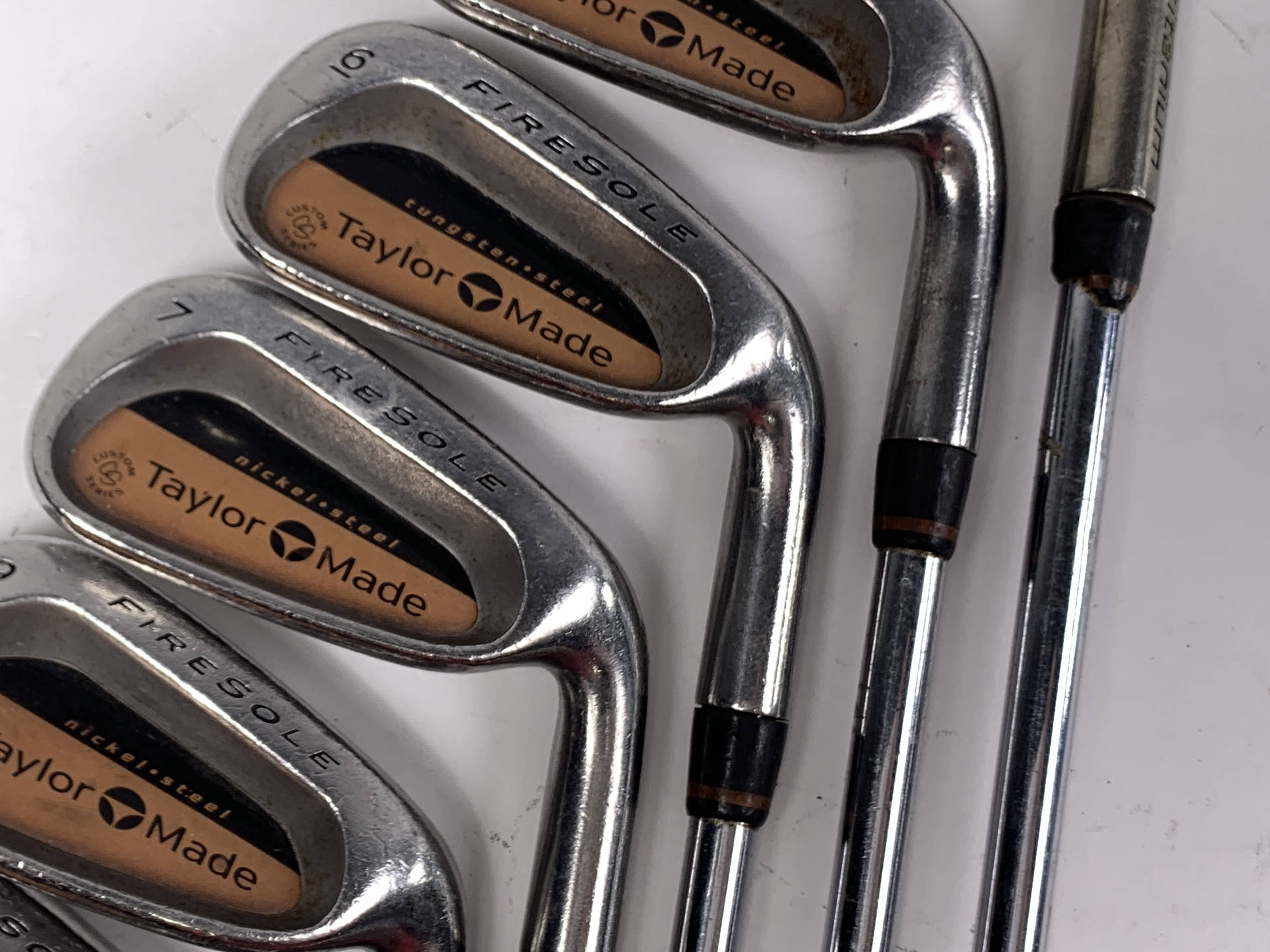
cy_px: 455
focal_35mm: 55
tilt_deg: -82.1
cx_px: 376
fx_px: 2018
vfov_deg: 26.6
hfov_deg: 34.4
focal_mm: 4.25
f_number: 1.8
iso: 25
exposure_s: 1/121
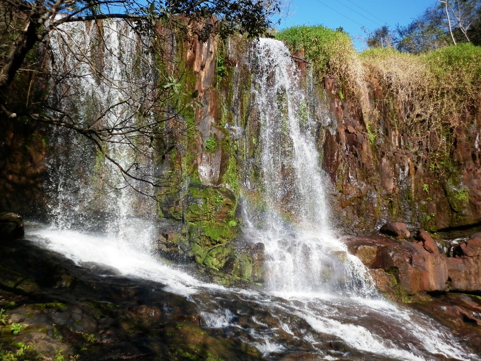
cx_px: 240
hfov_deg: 47.9
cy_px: 180
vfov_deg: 36.8
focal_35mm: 39
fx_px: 542
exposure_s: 1/640
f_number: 3.3
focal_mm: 7.1
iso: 80
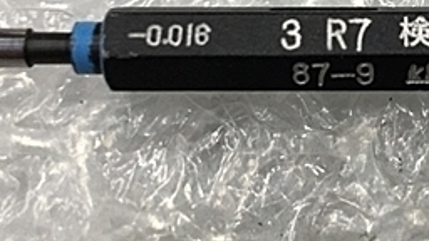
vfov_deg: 15.2
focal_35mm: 79
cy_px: 60
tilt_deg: -68.6
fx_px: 899
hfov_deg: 26.4
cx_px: 342
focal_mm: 4.15
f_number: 2.2
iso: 40
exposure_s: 1/30
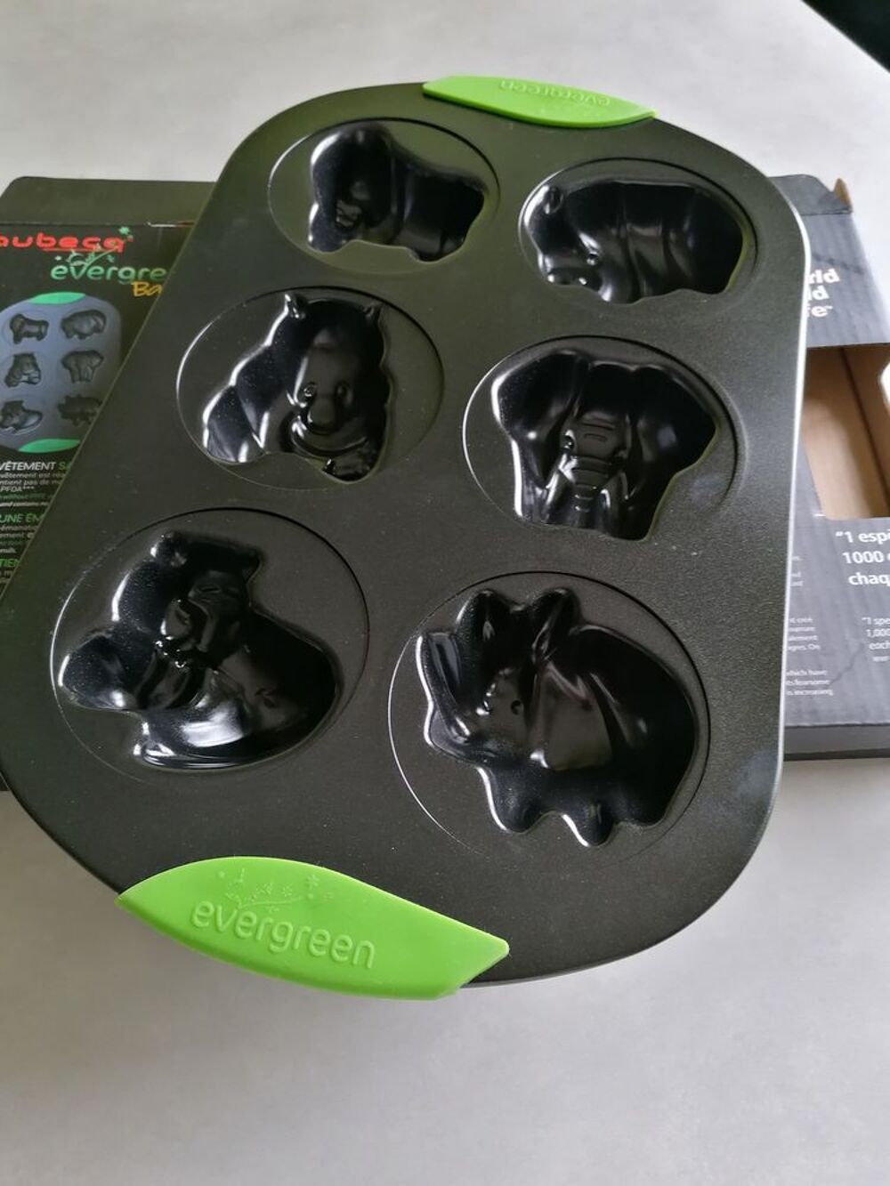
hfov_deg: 51.4
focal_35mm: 27
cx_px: 445
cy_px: 593
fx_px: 925
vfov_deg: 65.3
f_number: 1.8
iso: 200
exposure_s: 1/33.3
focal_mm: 4.75
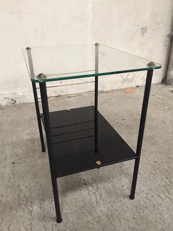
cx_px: 86
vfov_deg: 61.7
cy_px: 116
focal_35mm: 29
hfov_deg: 48.2
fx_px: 193
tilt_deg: -26.6
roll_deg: +1.1
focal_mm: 4.15
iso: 320
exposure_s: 1/17
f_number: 2.2
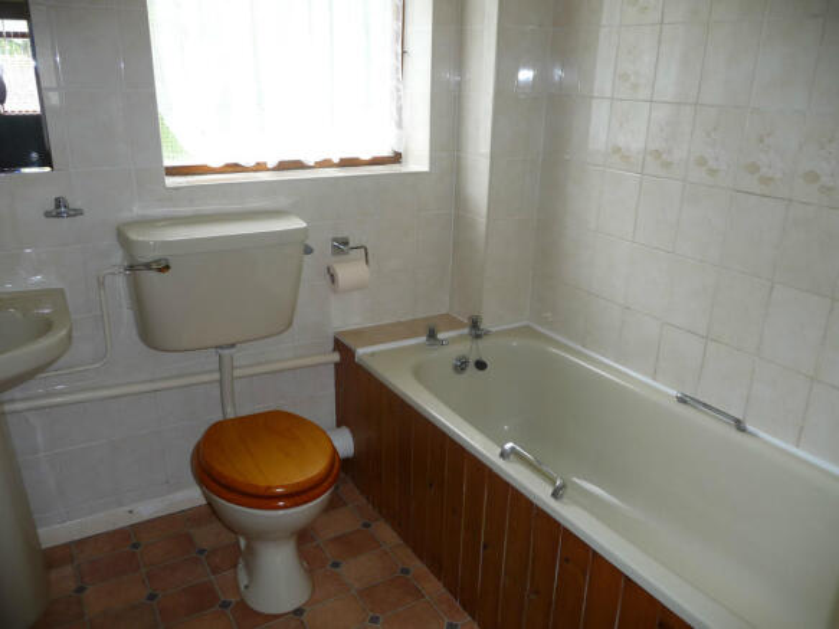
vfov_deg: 49.7
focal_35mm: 28
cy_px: 314
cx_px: 420
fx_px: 679
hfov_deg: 63.5
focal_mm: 4.7
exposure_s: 1/30
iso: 100
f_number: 3.3
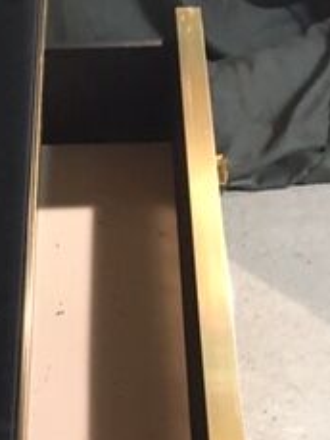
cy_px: 551
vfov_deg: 22.0
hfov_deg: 18.1
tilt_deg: -52.3
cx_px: 67
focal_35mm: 81
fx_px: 1029
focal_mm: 4.15
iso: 125
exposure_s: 1/8
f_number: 2.2
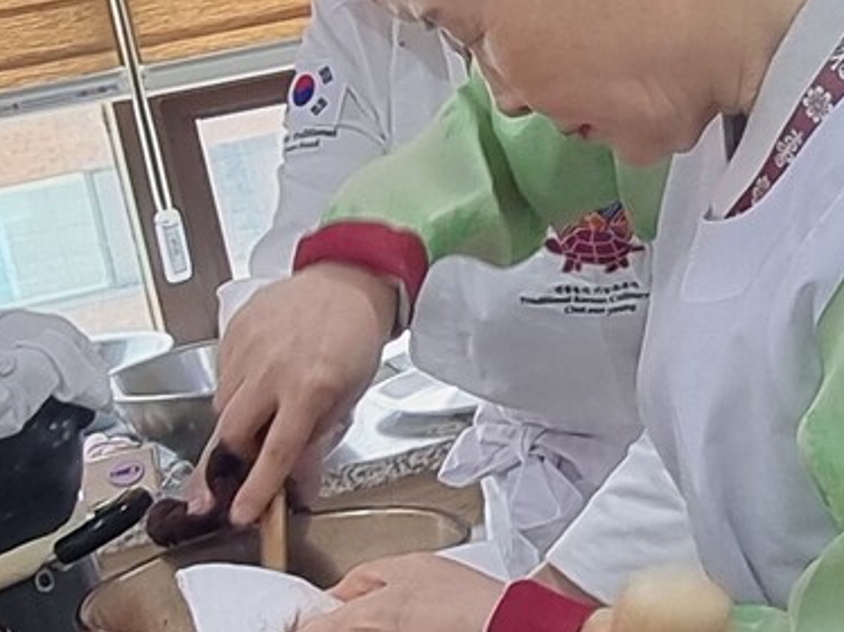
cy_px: 427
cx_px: 745
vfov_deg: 16.5
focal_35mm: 89
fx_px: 2169
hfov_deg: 21.6
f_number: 2.2
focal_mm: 2.2
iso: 80
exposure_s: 1/60
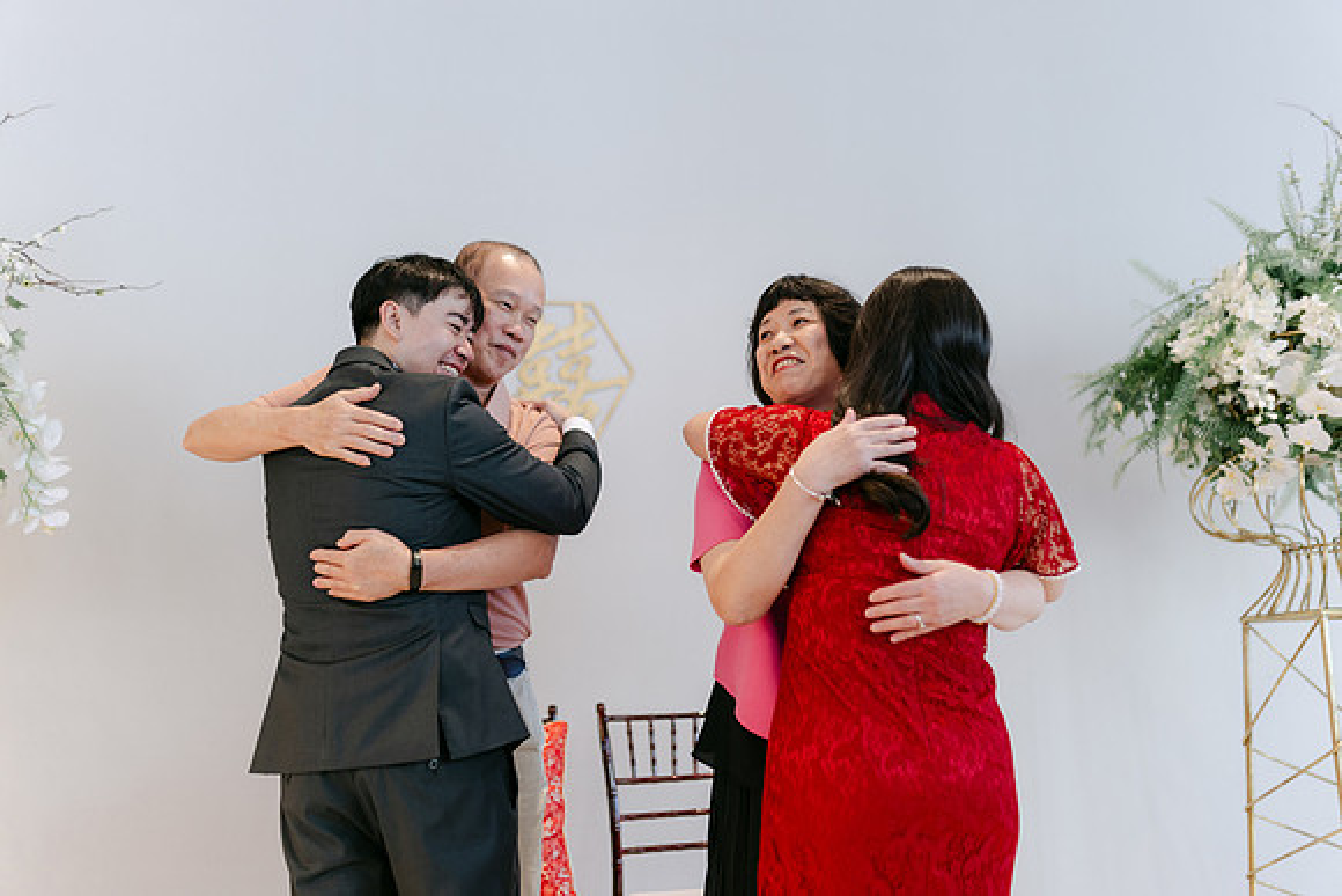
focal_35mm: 35
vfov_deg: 37.9
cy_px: 448
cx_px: 671
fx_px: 1305
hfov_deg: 54.4
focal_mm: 35
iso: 250
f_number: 1.4
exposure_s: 1/125
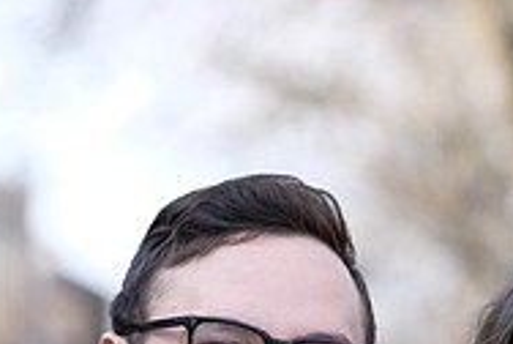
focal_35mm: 259
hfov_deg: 7.9
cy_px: 504
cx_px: 401
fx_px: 3697
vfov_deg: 5.3
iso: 200
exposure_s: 1/1300
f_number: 1.8
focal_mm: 56
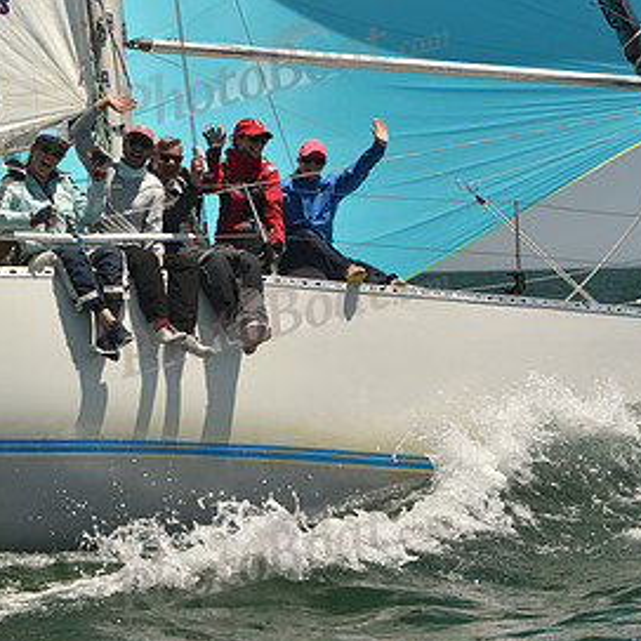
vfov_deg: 13.7
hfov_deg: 13.5
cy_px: 227
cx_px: -2
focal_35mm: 127
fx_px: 2661
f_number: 5.6
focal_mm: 70
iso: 250
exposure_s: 1/800
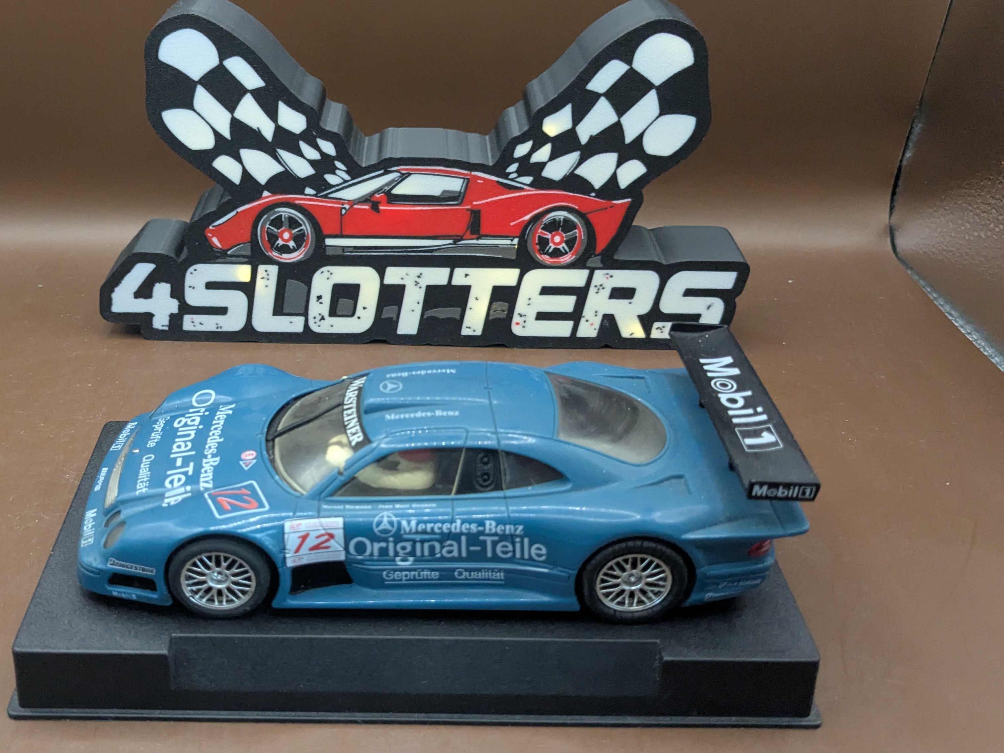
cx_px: 372
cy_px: 344
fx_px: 1044
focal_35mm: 36
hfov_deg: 50.8
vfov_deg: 39.6
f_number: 1.73
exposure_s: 1/99.9
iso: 918
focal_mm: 4.38
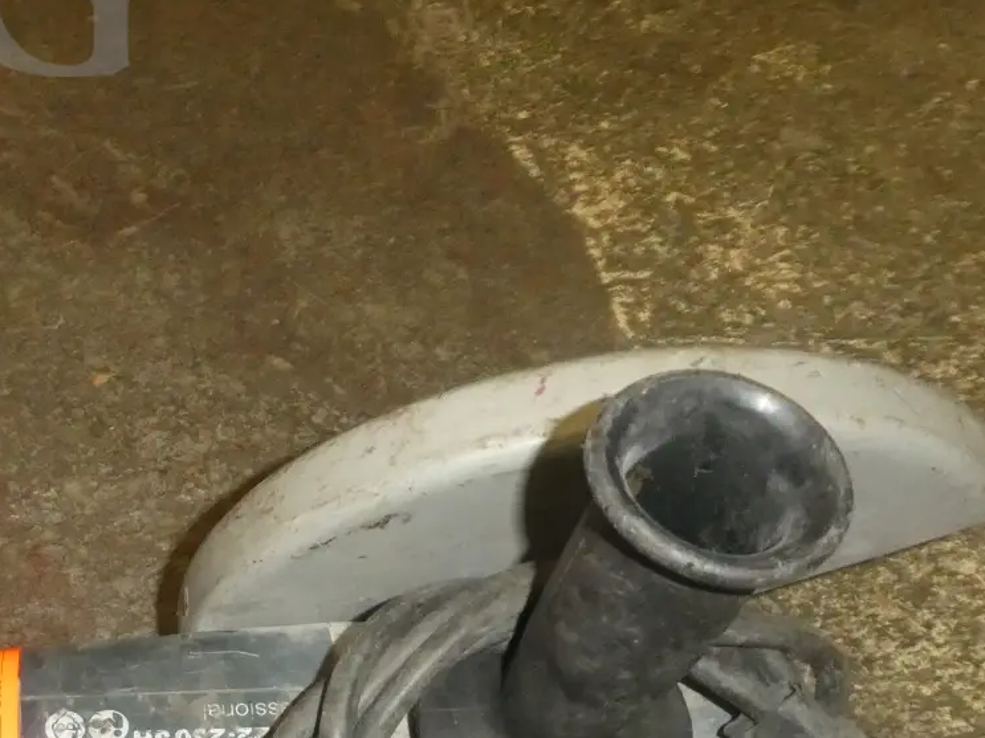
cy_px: 643
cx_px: -45
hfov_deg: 28.8
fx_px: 1764
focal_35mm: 62
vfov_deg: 23.1
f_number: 3.3
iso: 800
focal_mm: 4.3
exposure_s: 1/60
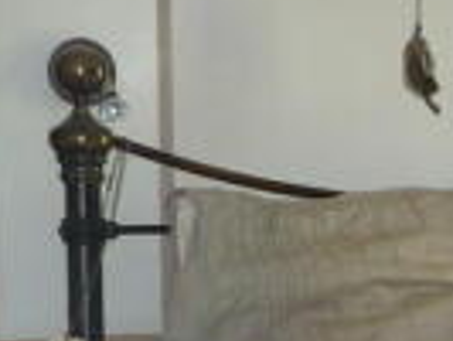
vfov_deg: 9.1
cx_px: 983
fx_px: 2122
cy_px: 390
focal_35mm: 162
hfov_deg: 10.8
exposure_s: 1/30
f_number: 2.8
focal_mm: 6.1
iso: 200
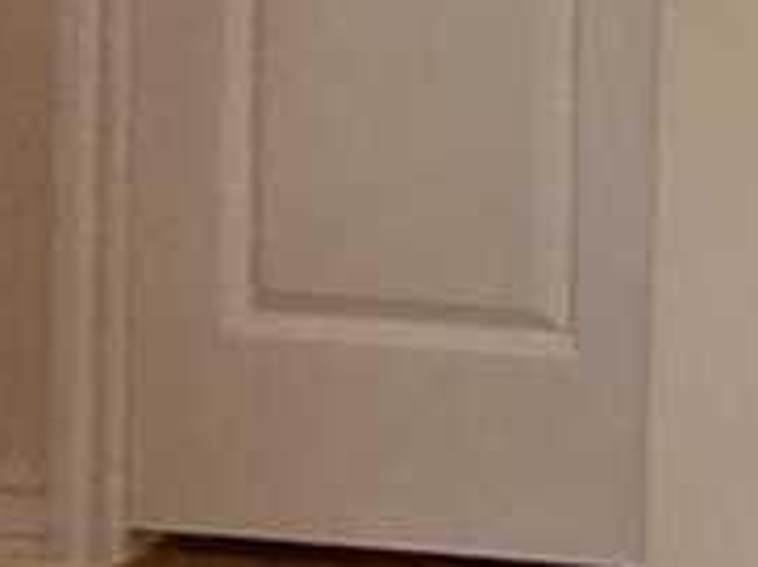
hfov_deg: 11.3
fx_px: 2427
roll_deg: -0.6
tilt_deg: +0.5
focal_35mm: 111
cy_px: -901
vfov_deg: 10.8
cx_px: 2245
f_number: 2.2
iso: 320
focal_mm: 2.22
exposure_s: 1/120
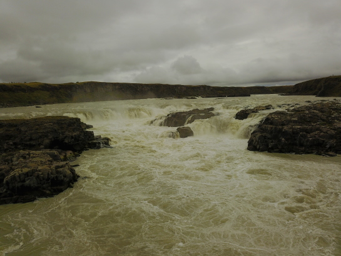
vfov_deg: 53.1
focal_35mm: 26
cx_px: 170
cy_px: 128
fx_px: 256
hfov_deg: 67.3
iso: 117
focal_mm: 4.73
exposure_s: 1/100
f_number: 2.2
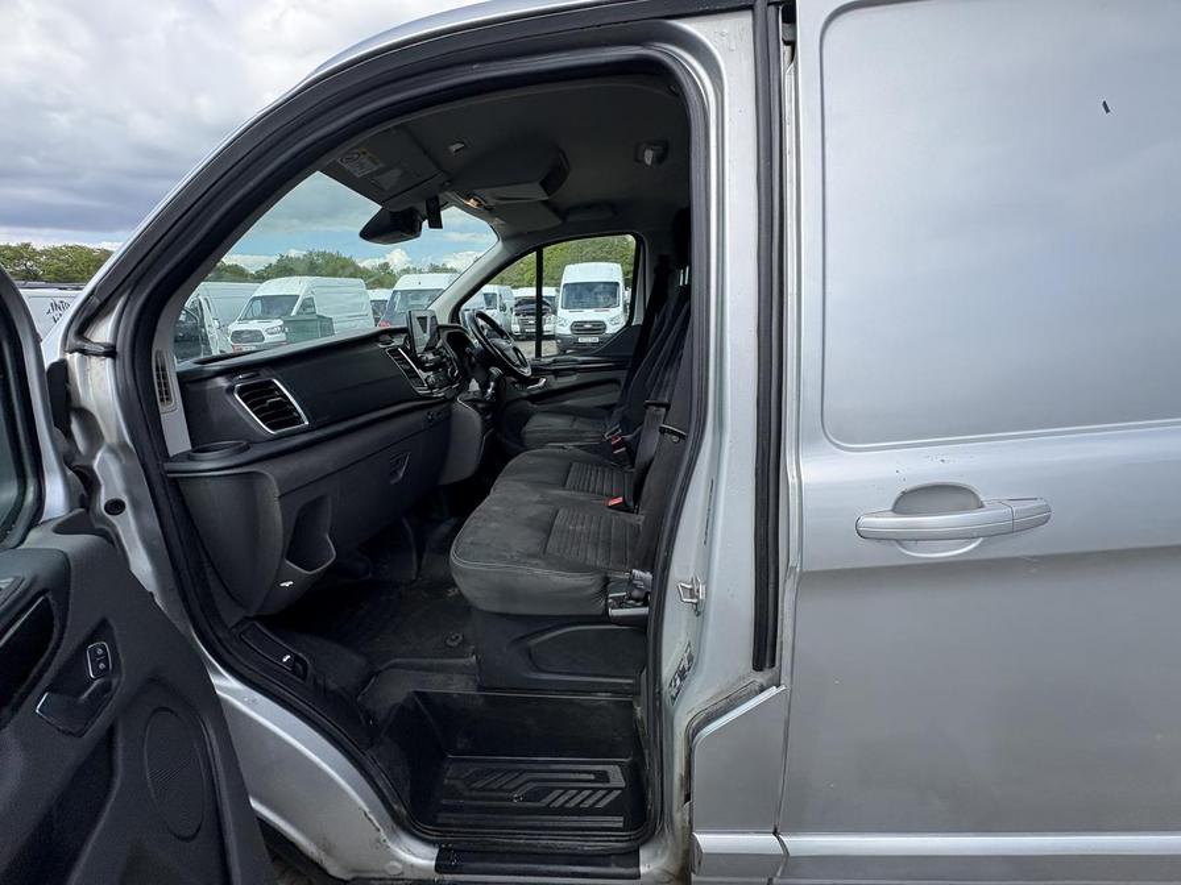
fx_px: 478
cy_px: 442
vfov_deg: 85.7
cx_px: 590
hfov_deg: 102.1
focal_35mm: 14
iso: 50
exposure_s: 1/693
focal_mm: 2.22
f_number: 2.2
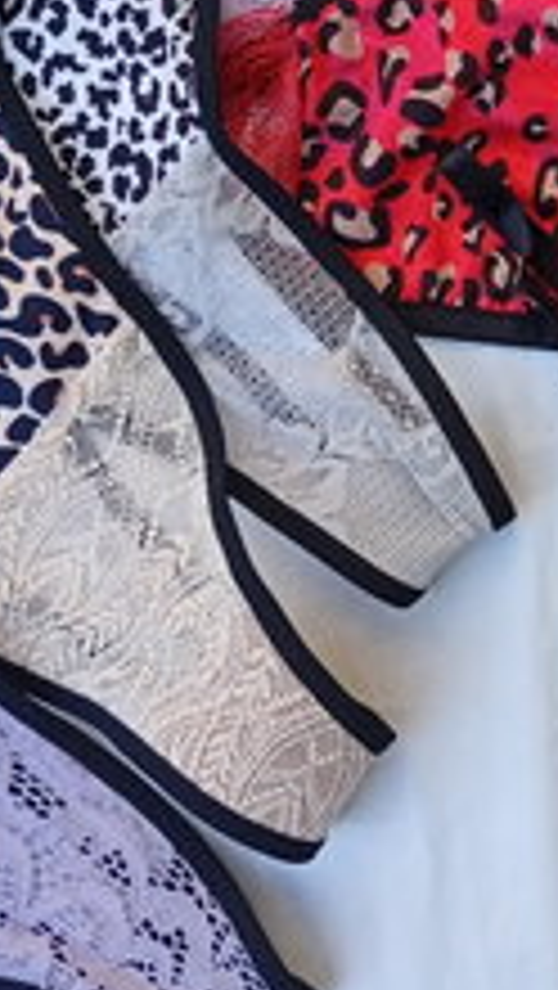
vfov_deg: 29.0
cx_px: 842
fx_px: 1865
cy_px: 187
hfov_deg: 15.6
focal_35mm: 71
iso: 57
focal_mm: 3.98
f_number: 1.8
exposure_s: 1/100
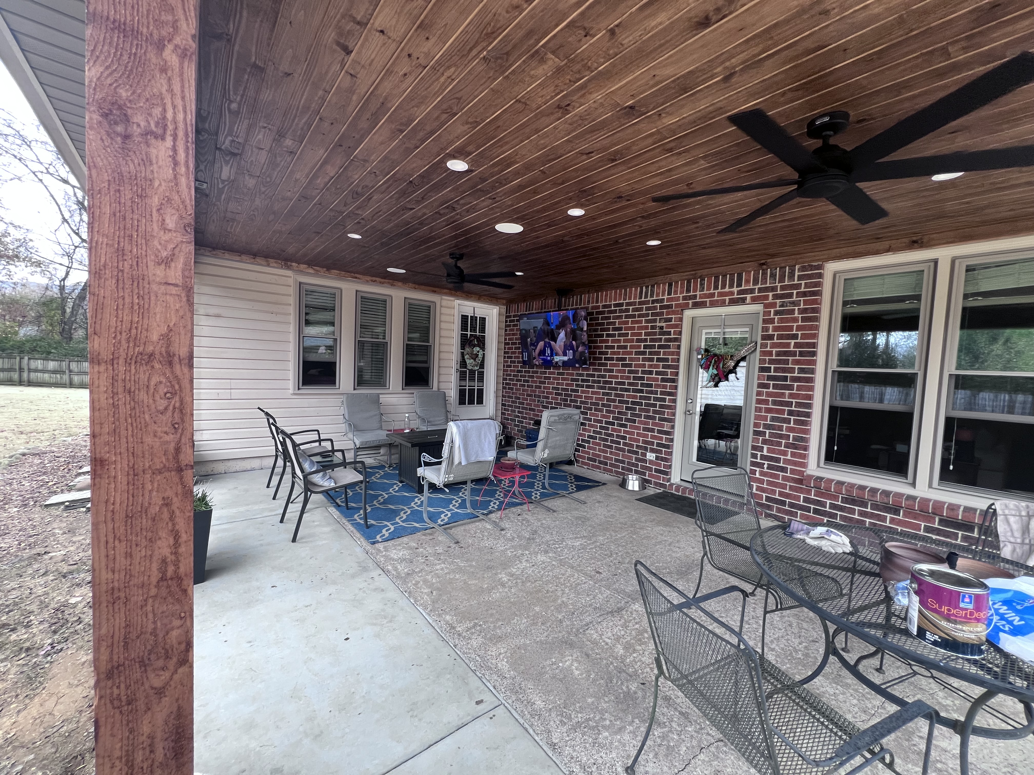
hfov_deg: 106.2
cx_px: 517
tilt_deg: -3.4
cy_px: 388
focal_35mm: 13
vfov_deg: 89.9
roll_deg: -2.9
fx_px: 388
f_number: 1.8
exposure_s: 1/99
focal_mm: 1.57
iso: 125
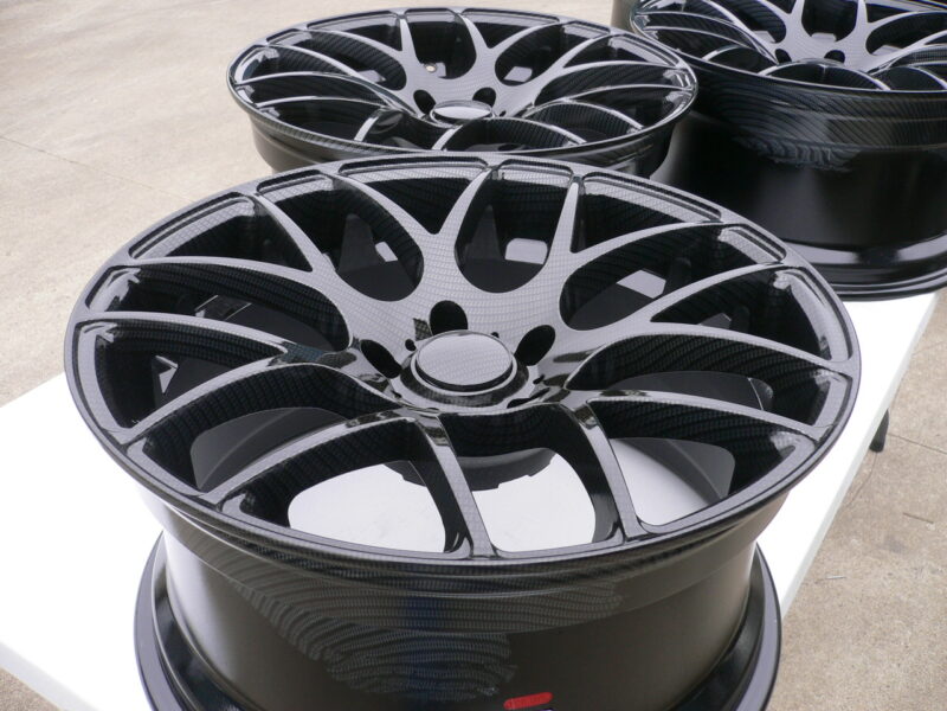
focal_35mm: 35
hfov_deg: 52.6
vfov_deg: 40.7
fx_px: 958
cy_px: 356
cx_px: 474
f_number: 2.8
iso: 100
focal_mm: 5.8
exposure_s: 1/60
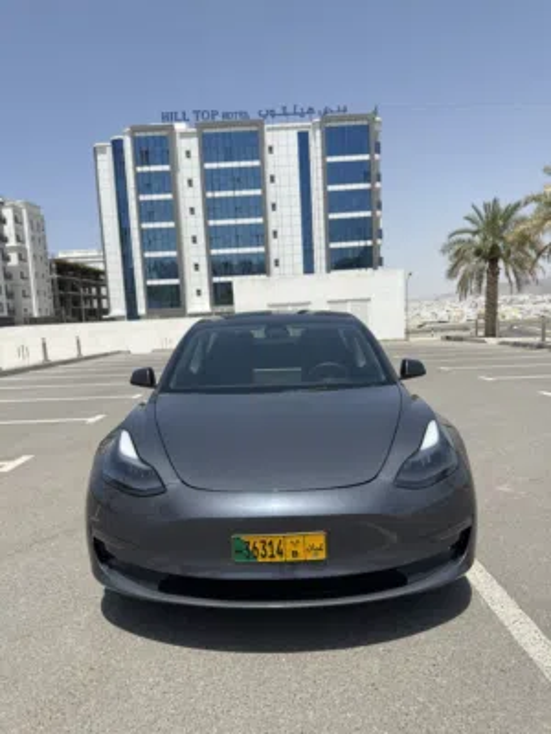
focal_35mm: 24
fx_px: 509
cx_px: 276
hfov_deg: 56.8
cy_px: 367
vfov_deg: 71.6
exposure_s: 1/2710
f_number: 1.78
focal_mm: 6.76
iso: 80
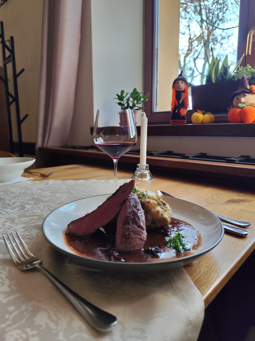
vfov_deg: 73.9
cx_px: 128
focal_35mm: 23
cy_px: 170
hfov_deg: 58.9
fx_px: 226
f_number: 1.65
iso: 80
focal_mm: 6.19
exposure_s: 1/100
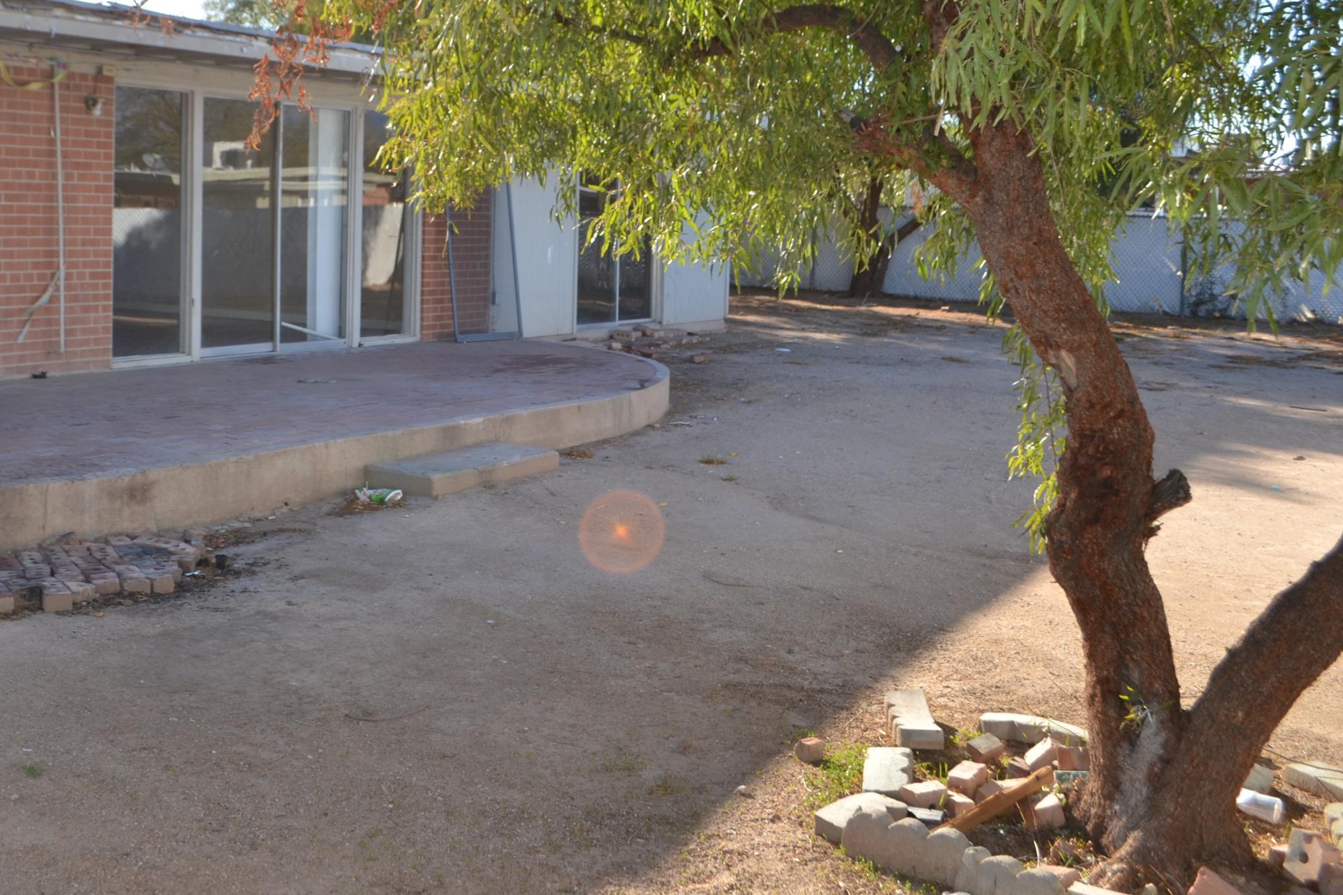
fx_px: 1492
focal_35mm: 40
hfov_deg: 47.2
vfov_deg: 32.9
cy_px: 245
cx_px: 388
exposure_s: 1/200
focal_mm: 18
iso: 100
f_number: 5.6
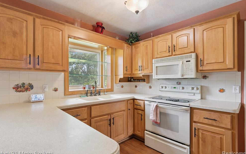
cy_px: 72
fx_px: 107
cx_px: 119
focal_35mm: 16
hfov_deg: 97.8
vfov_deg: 71.1
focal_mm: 10
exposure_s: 1/13
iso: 400
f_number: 8
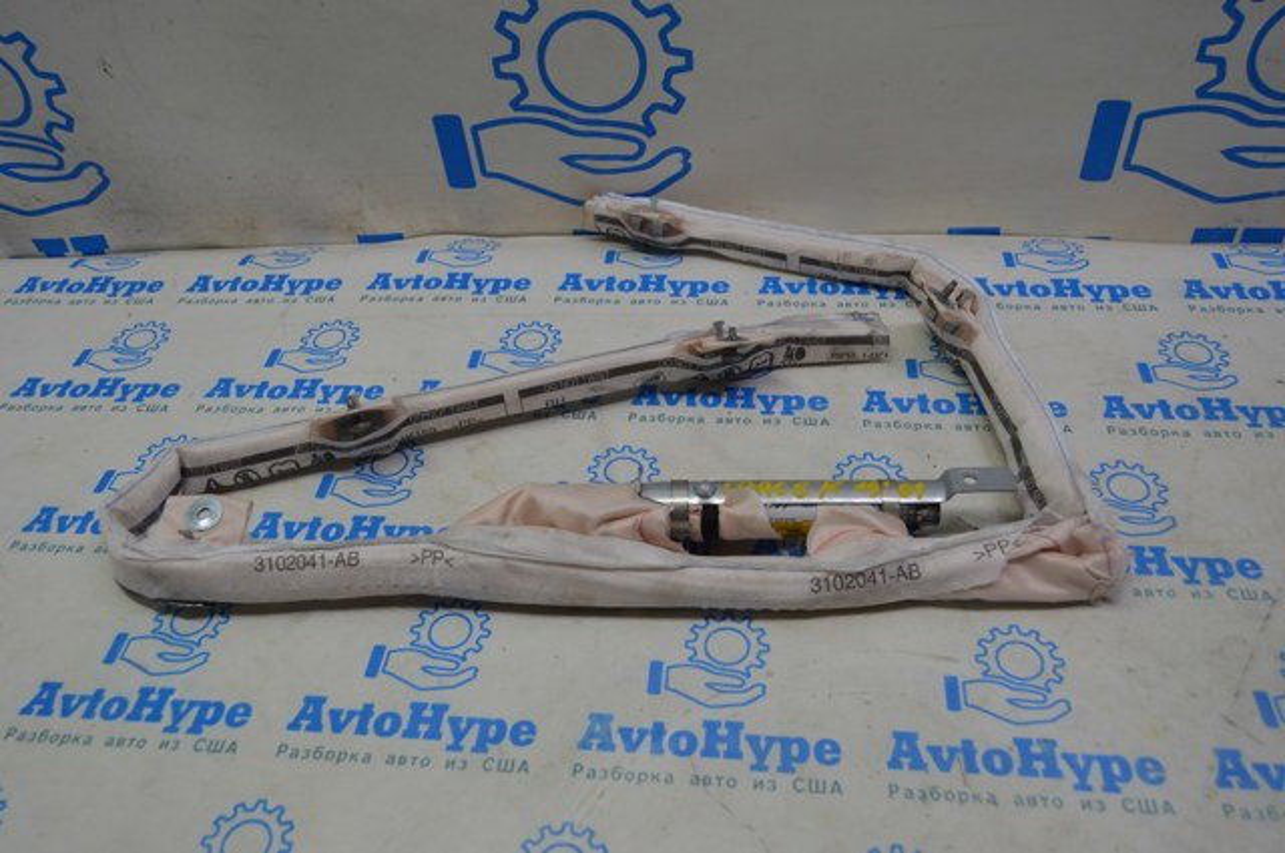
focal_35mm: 28
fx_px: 1016
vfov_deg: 45.6
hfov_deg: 64.6
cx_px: 642
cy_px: 426
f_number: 5
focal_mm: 19
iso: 400
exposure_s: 1/100
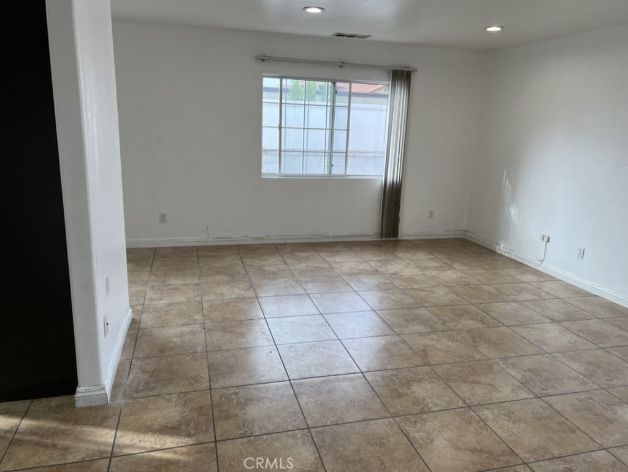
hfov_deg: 67.3
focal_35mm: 26
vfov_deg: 53.1
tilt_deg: -12.6
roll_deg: -2.6
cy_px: 236
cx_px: 314
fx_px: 472
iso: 40
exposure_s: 1/216
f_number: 1.5
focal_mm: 5.7
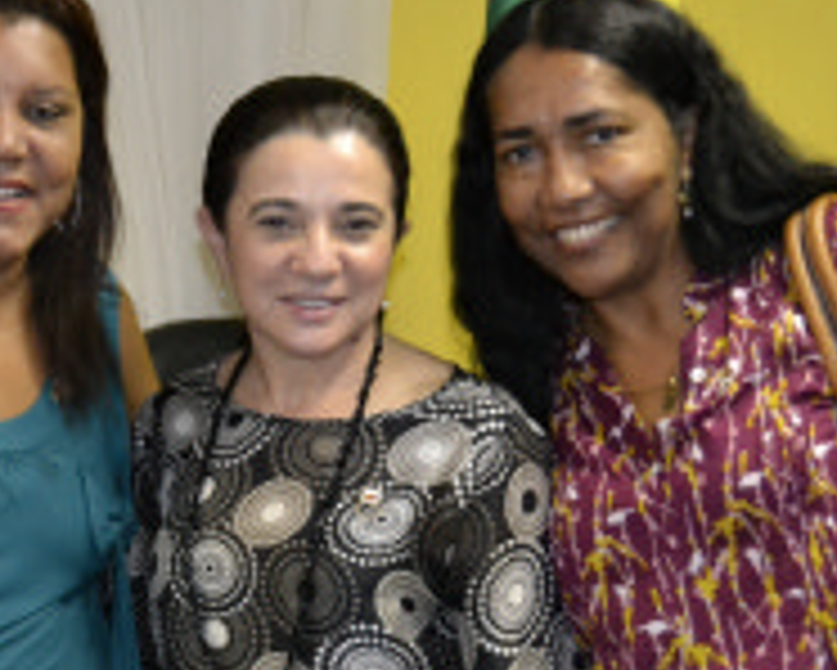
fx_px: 2627
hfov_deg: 17.9
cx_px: 104
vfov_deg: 14.5
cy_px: 506
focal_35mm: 106
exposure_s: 1/60
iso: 2800
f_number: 4.5
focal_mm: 28
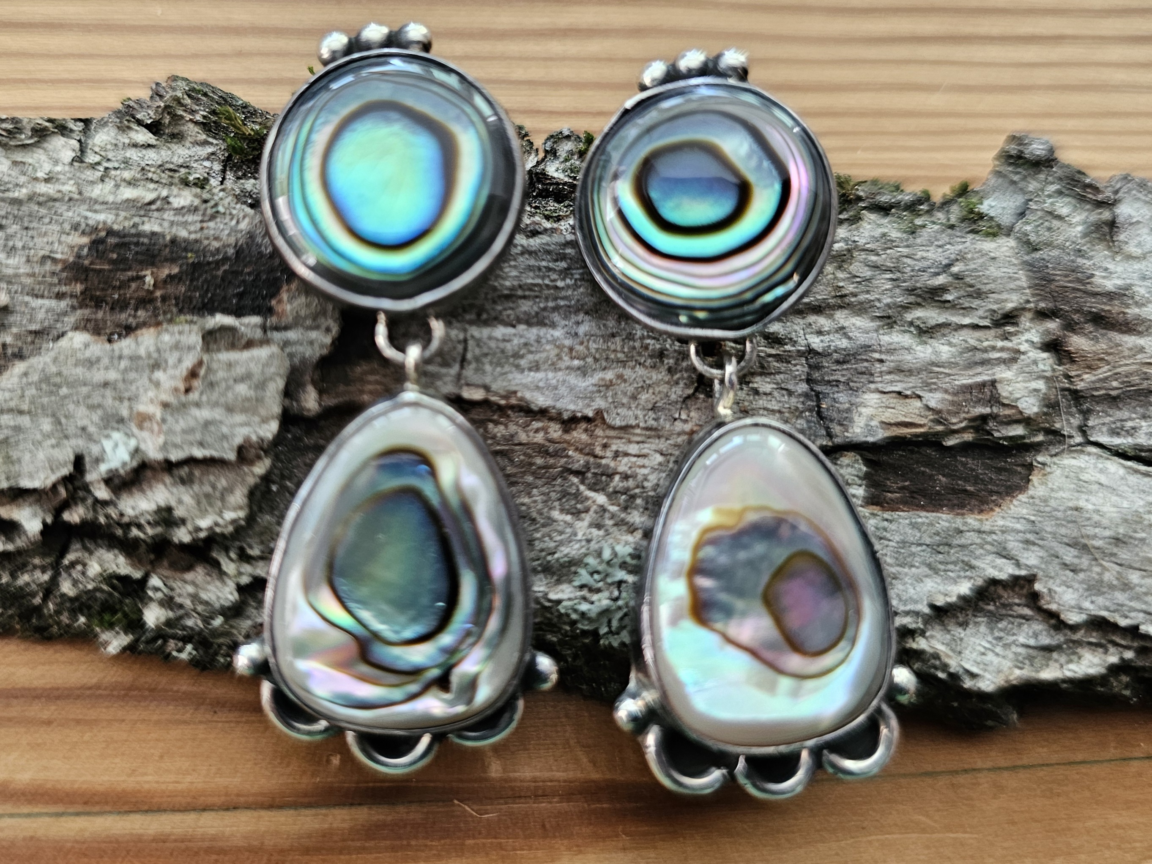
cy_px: 432
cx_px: 576
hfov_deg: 73.9
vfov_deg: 58.9
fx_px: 765
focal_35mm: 23
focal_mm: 6.3
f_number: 1.7
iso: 125
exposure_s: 1/67.1
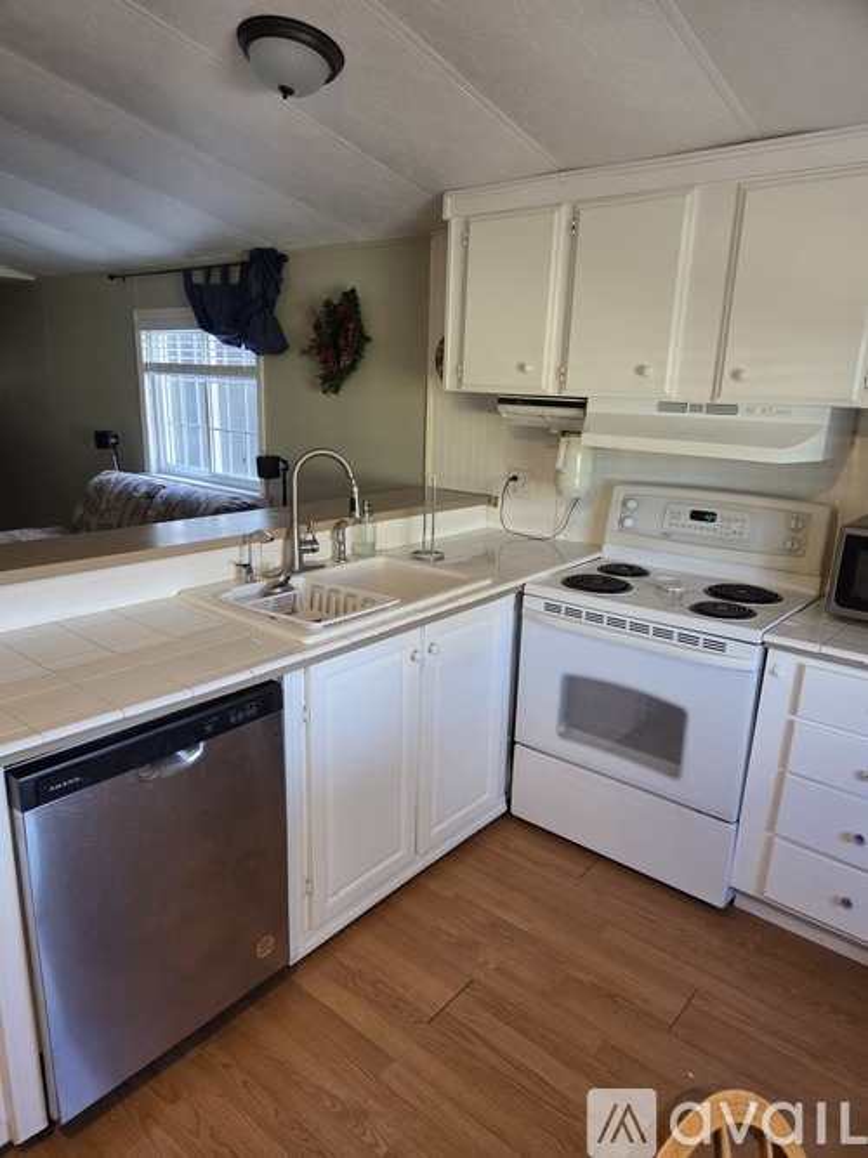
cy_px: 579
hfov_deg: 58.9
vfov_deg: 73.9
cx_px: 434
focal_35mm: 23
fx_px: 769
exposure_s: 1/120
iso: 320
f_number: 1.8
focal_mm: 5.4
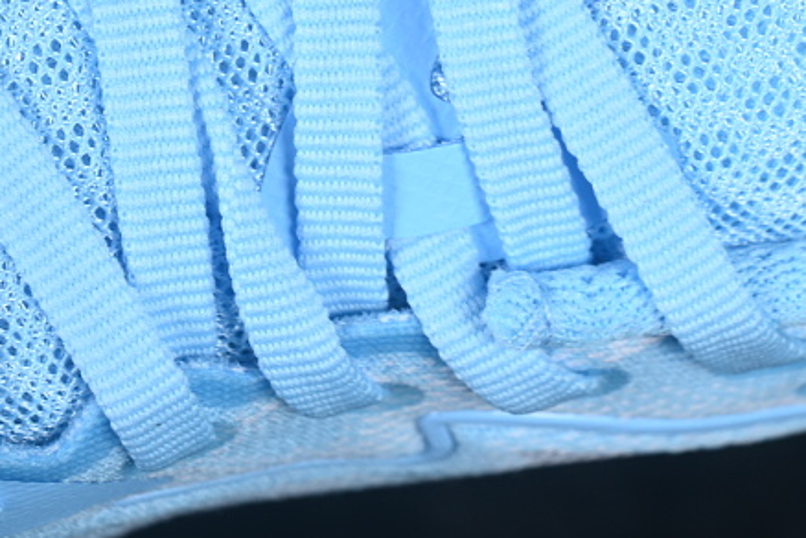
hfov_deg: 11.1
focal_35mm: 185
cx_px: 580
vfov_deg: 7.4
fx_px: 4142
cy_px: -57
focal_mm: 50
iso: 160
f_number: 7.1
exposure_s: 1/80
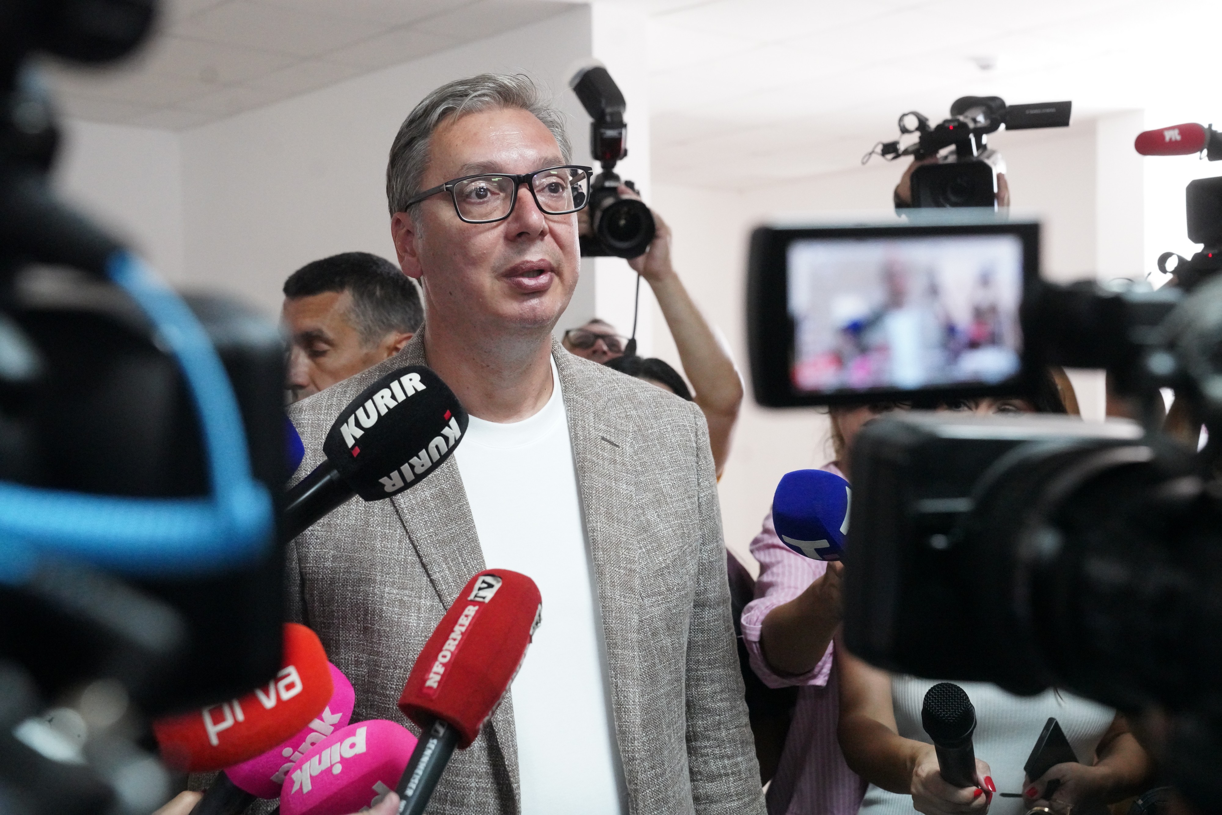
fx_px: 1595
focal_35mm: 47
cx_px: 611
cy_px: 408
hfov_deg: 41.9
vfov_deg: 28.6
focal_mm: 47
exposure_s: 1/320
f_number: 5
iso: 10000
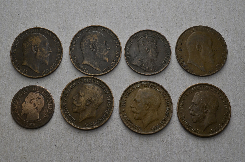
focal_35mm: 48
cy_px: 81
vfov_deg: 28.0
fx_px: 326
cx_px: 122
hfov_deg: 41.2
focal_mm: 32
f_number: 14
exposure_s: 1/250
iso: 400
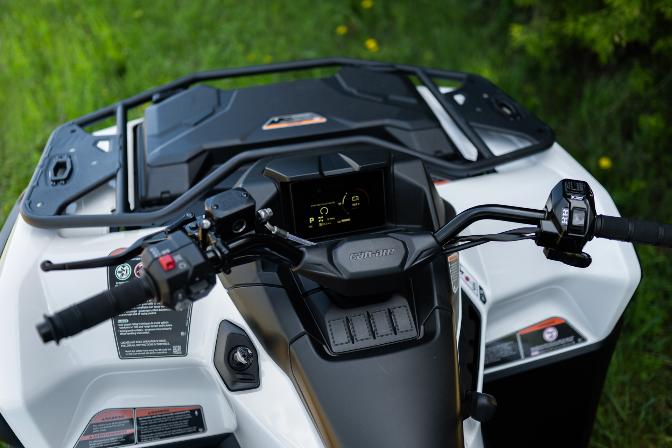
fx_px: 653
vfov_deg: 37.9
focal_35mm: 35
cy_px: 224
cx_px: 336
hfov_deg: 54.4
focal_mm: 35
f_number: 1.8
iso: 500
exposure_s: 1/250
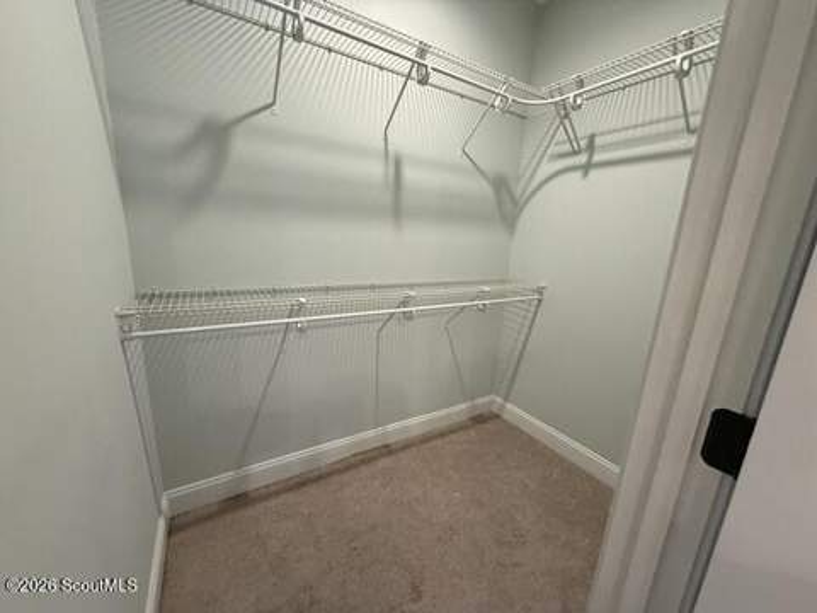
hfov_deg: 102.1
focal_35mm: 14
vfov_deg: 85.7
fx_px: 330
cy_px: 306
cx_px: 408
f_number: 2.2
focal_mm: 2.22
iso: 320
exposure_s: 1/60
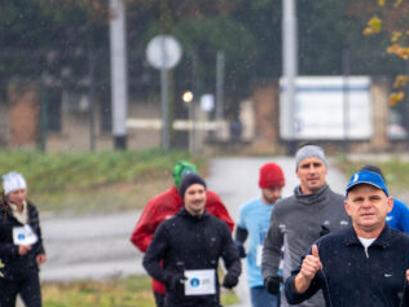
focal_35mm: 470
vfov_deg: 3.2
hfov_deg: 4.2
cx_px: 392
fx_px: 5553
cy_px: 299
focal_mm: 200
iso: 640
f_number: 4
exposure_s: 1/500
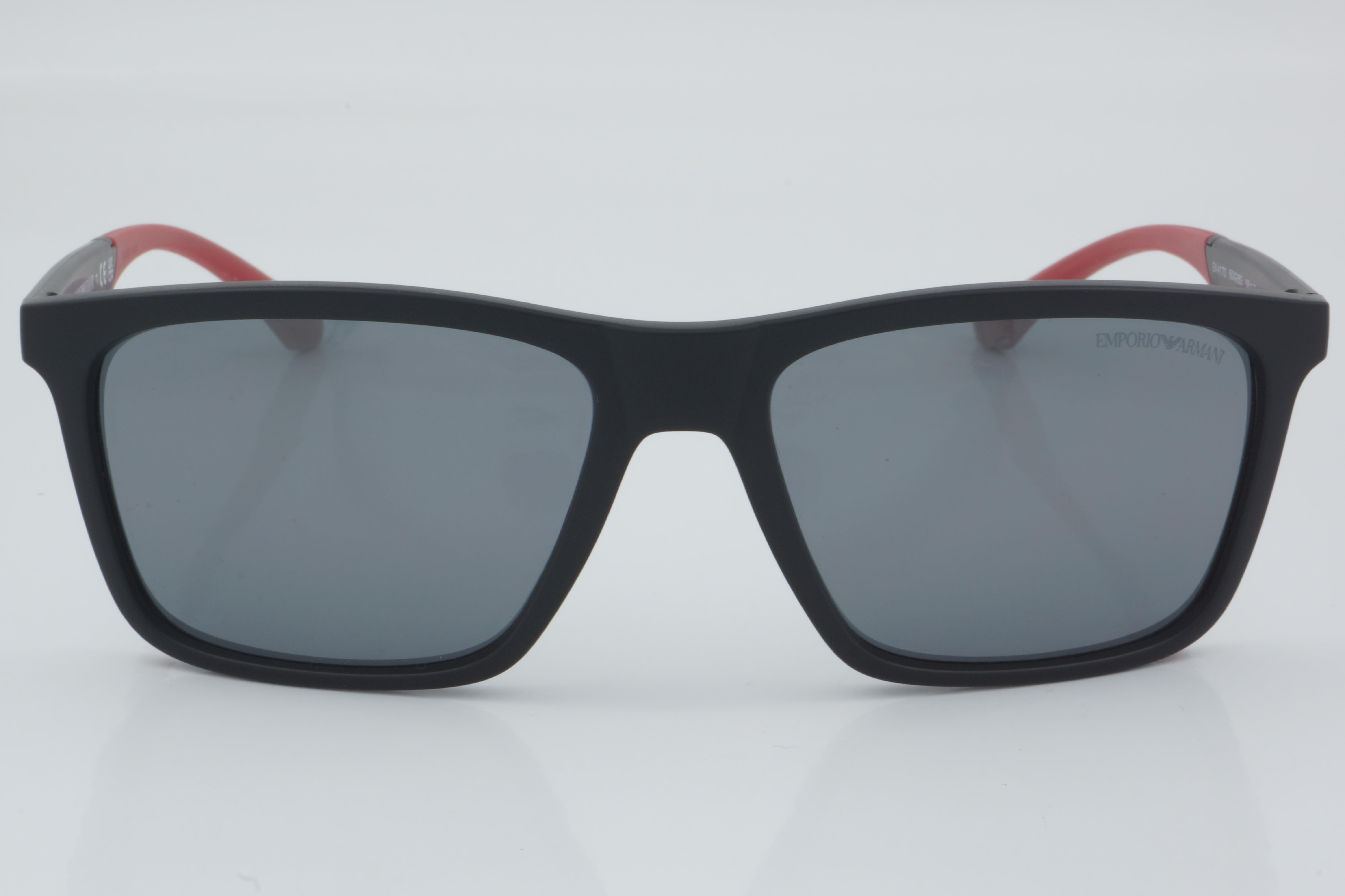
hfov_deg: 24.6
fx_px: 3082
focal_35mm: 82
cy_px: 448
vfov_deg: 16.6
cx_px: 672
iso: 100
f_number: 32
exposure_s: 1/4
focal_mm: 55
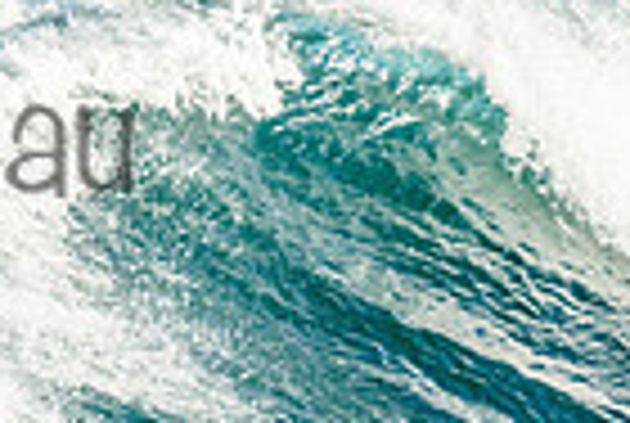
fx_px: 42808
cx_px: -342
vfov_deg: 0.6
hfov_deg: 0.8
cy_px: 88
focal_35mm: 2441
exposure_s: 1/2000
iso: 1800
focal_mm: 590
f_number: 11
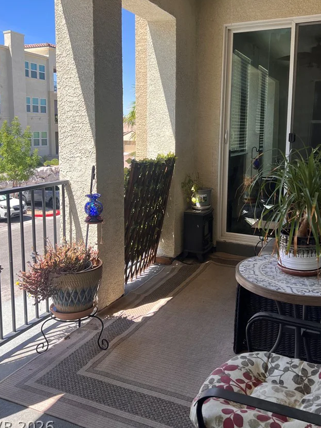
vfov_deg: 56.5
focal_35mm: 32
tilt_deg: -4.1
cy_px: 175
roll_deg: -0.3
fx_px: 396
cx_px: 177
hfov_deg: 44.1
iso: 50
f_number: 1.5
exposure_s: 1/833
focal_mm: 5.7
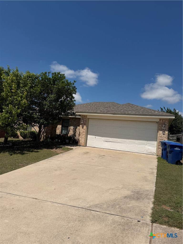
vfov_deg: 71.6
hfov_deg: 56.8
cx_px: 92
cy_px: 122
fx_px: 169
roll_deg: -3.2
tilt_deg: +5.3
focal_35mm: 24
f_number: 1.78
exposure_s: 1/10309
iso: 80
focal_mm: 6.76
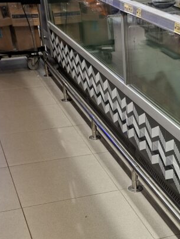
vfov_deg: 30.7
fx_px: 402
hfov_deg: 24.5
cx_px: 165
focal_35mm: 58
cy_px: 241
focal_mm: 5.54
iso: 80
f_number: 1.8
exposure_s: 1/100
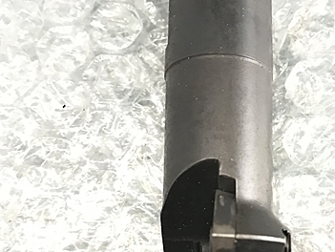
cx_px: 214
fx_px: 494
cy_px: 207
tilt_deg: -77.6
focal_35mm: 51
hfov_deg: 37.2
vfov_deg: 27.9
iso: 64
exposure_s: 1/17
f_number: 1.8
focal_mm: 3.99
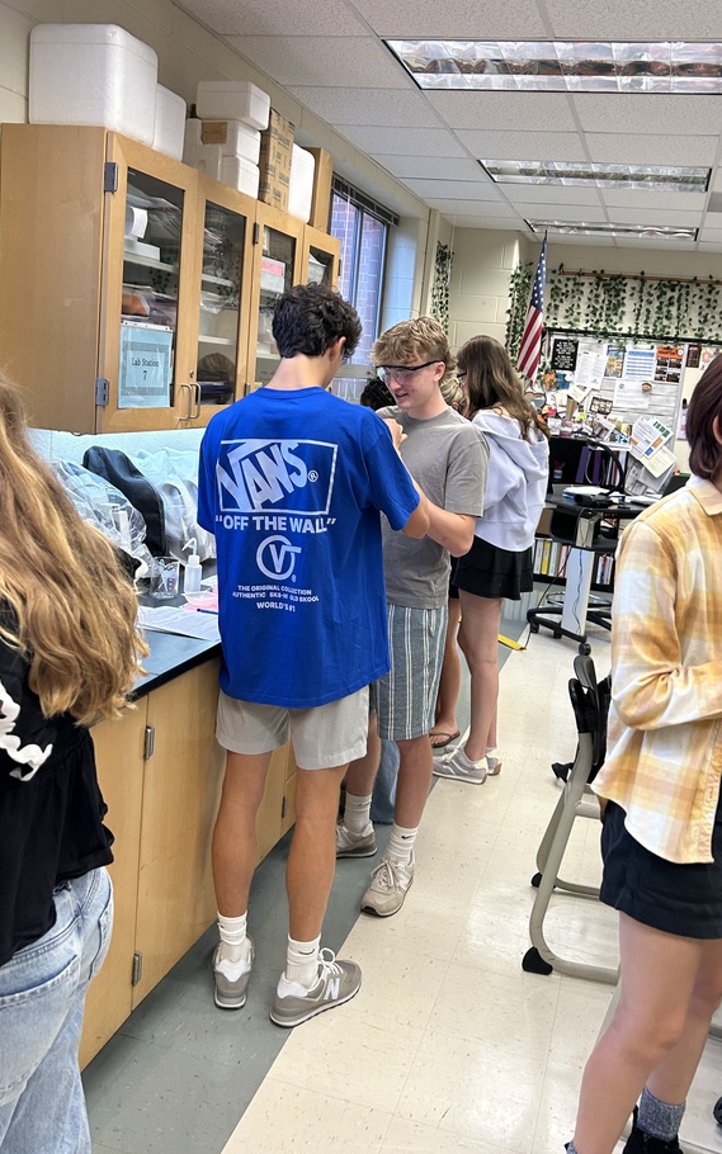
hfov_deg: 40.6
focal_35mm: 31
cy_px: 541
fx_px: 976
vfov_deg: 61.2
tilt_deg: -6.3
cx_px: 401
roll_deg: -6.8
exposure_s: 1/120
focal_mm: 5.7
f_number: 1.5
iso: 125
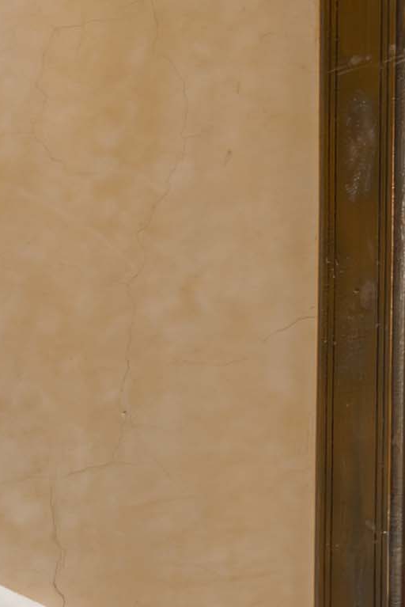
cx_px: -1845
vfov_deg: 11.6
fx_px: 2900
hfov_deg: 5.3
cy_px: 833
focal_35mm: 172
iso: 200
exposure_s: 1/4
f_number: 11
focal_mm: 16
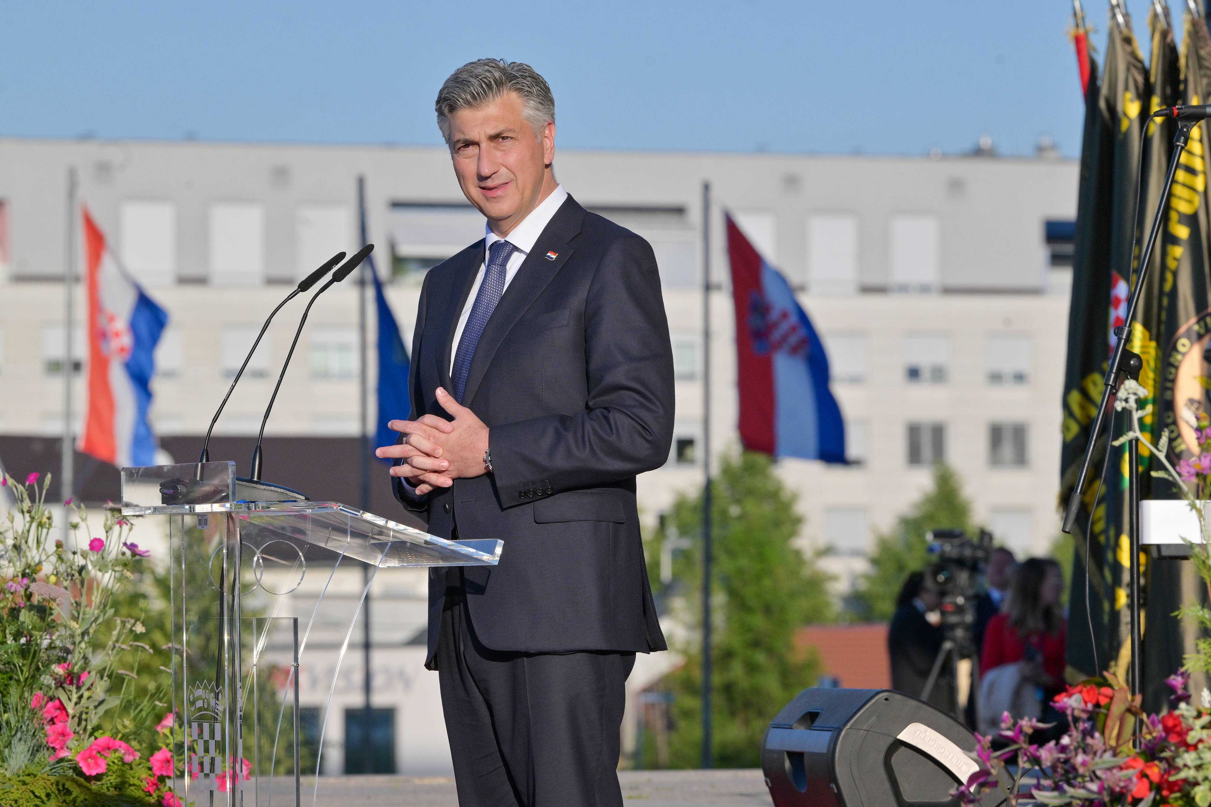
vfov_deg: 6.9
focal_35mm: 200
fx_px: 6728
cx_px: 606
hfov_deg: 10.3
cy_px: 404
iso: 500
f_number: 9
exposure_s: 1/2500
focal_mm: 200
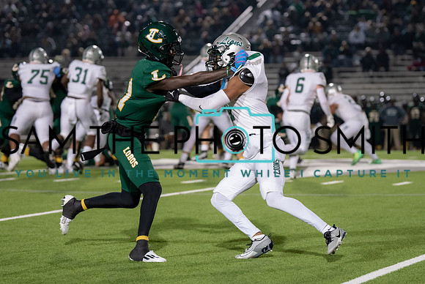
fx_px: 1710
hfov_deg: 14.2
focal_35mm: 145
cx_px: 212
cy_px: 143
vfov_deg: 9.5
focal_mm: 116
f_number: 2.8
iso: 4000
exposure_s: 1/1250
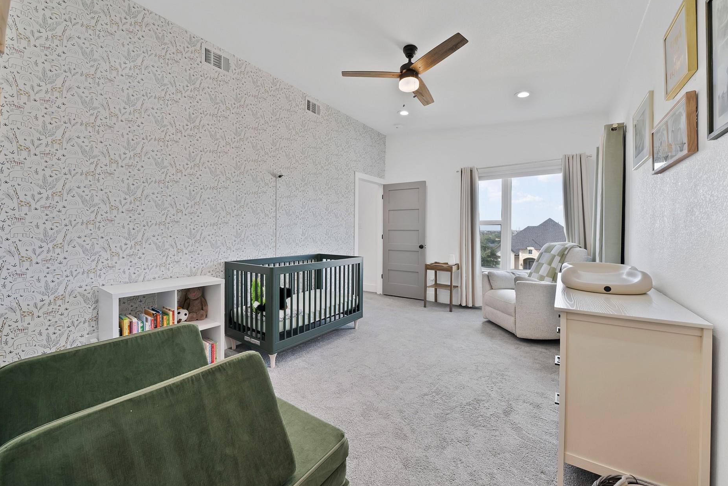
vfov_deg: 85.5
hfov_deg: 108.3
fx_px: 263
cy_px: 235
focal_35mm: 13
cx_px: 362
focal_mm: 12
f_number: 9
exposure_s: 1/6
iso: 640
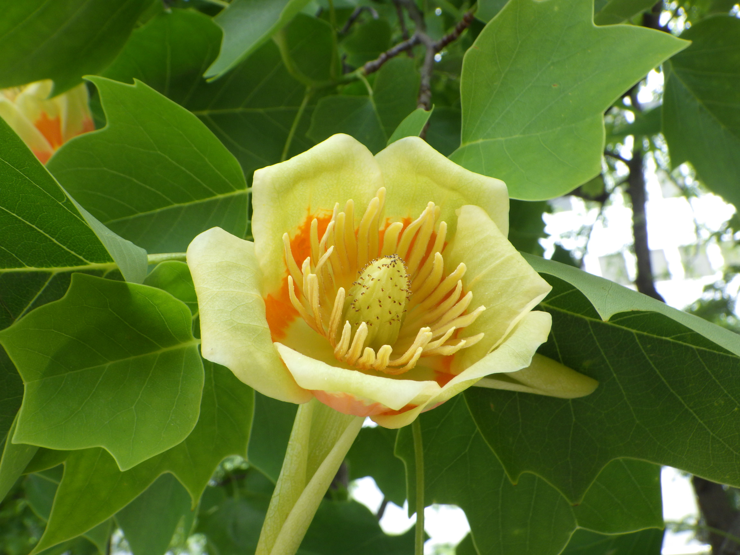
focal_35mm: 34
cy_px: 278
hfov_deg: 54.0
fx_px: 727
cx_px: 370
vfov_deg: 41.8
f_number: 4.6
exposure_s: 1/200
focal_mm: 6.1
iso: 125
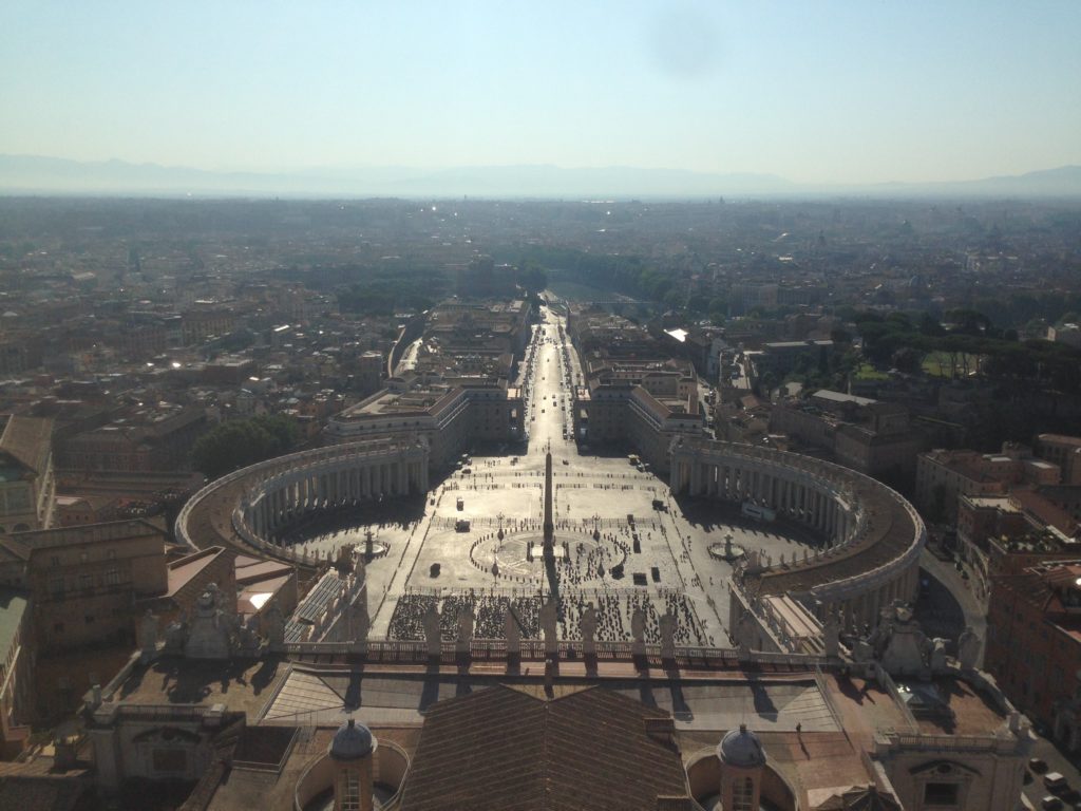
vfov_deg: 42.9
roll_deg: +0.0
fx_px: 1031
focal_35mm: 33
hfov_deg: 55.4
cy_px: 406
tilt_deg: -11.3
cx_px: 540
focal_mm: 4.12
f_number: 2.4
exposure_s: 1/4926
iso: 50
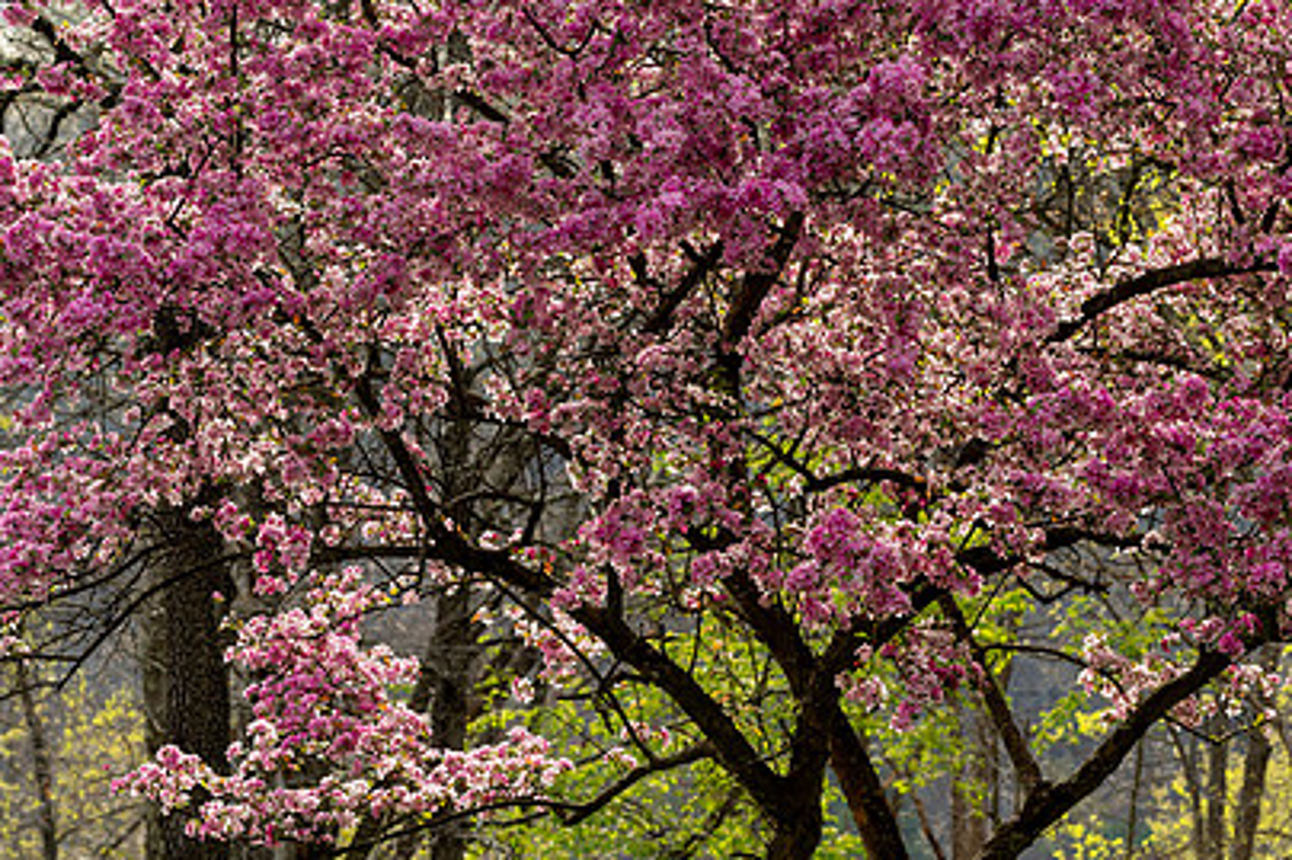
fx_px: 6959
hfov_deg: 10.6
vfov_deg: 7.1
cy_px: 449
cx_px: 899
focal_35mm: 194
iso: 64
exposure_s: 1/50
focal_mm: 135
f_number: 8
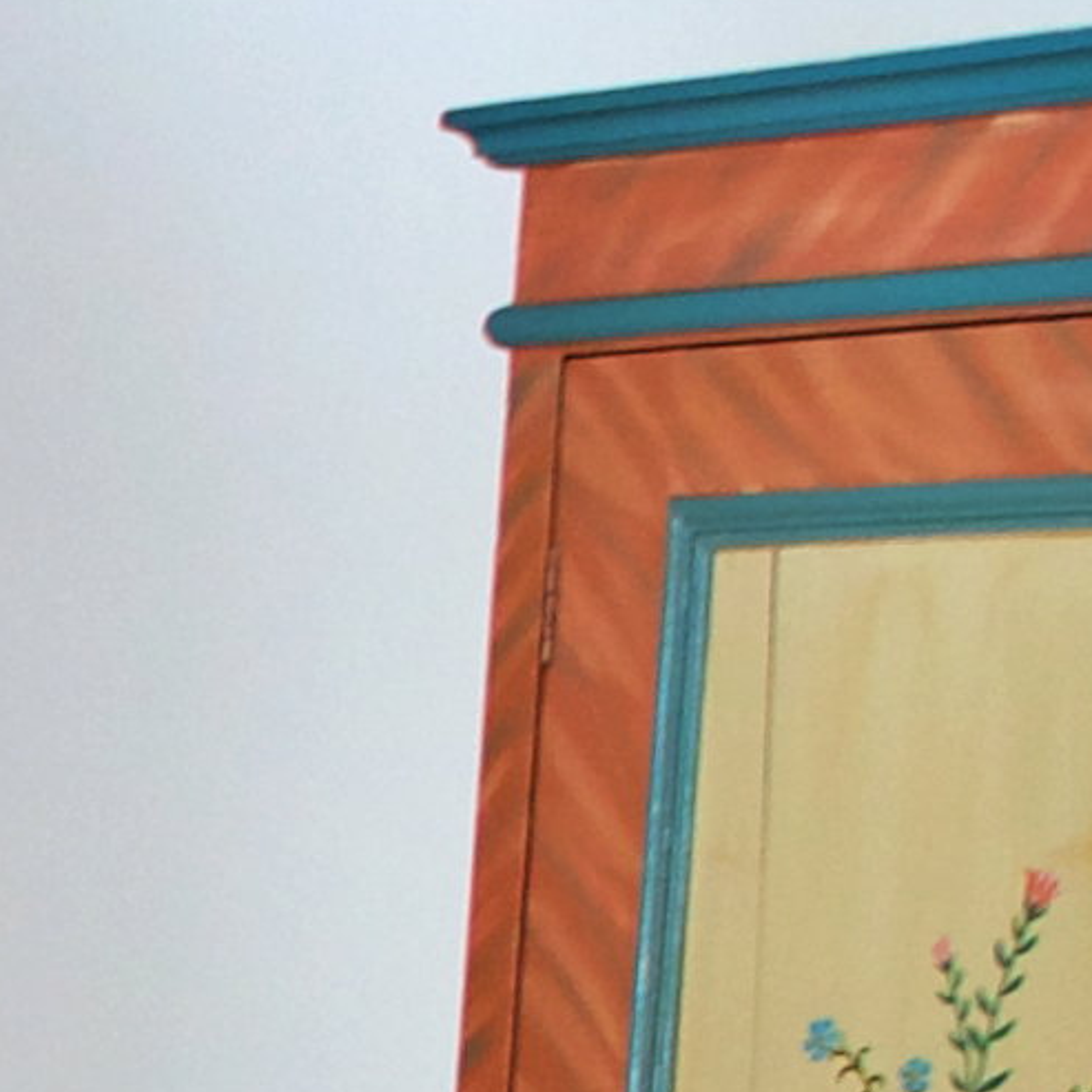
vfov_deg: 9.6
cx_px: -1885
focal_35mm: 172
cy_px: 2033
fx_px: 6139
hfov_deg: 8.8
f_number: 4
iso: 1250
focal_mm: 24
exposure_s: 1/160
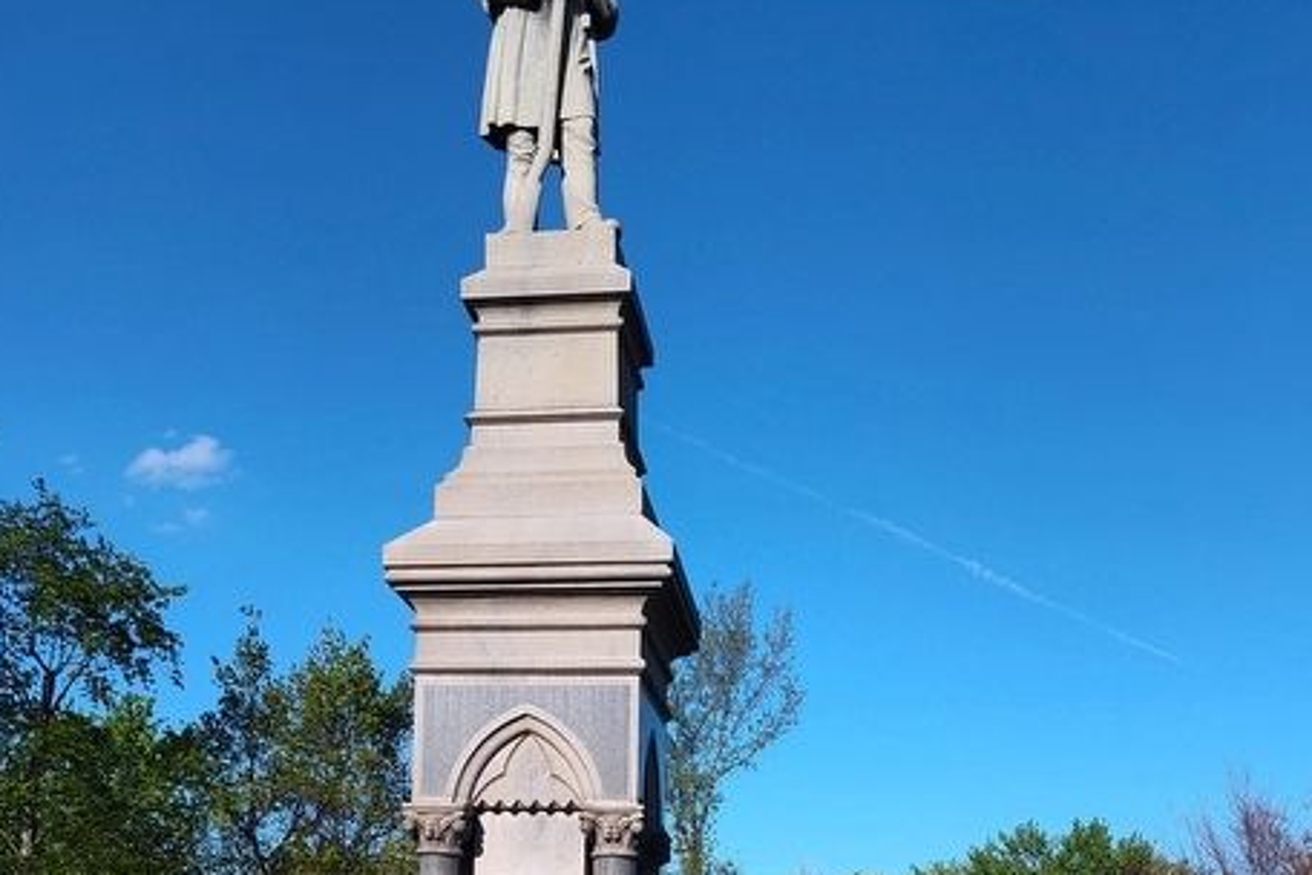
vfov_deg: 29.6
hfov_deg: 46.4
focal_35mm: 42
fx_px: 1531
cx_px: 613
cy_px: 887
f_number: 1.8
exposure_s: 1/1360
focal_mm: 5.56
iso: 100
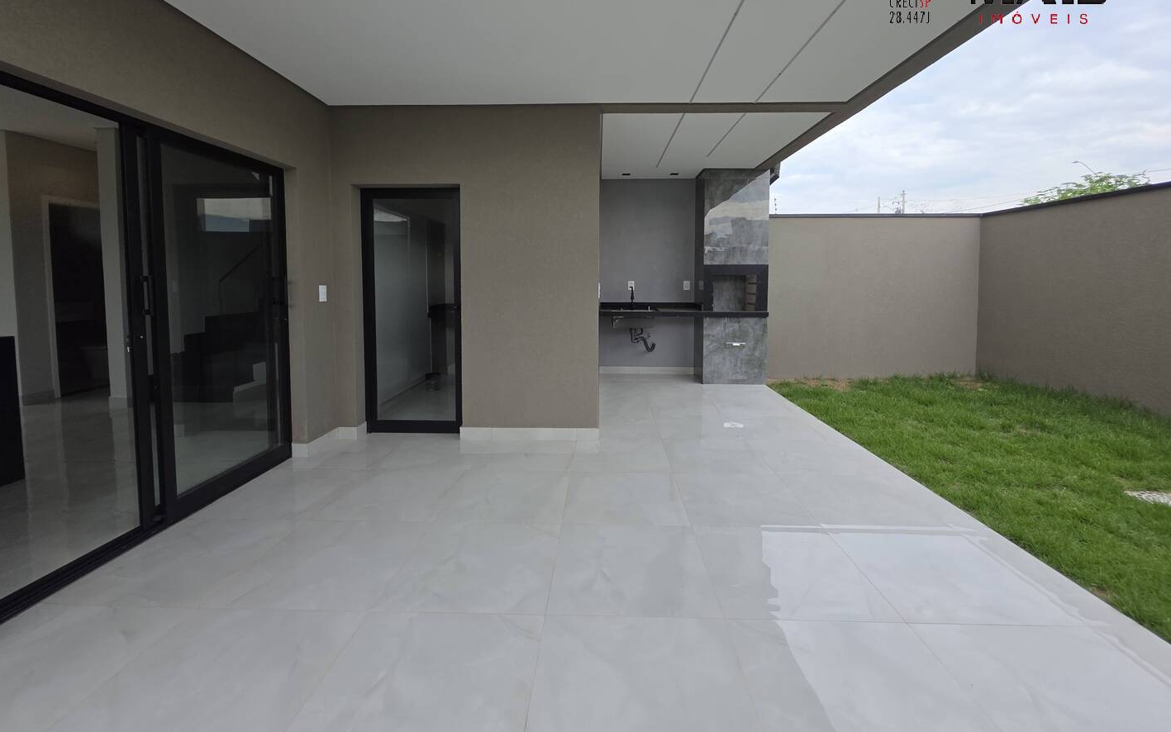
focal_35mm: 14
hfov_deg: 105.3
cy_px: 316
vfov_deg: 78.2
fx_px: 447
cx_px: 590
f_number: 1.9
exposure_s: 1/807
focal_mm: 2.2
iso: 40
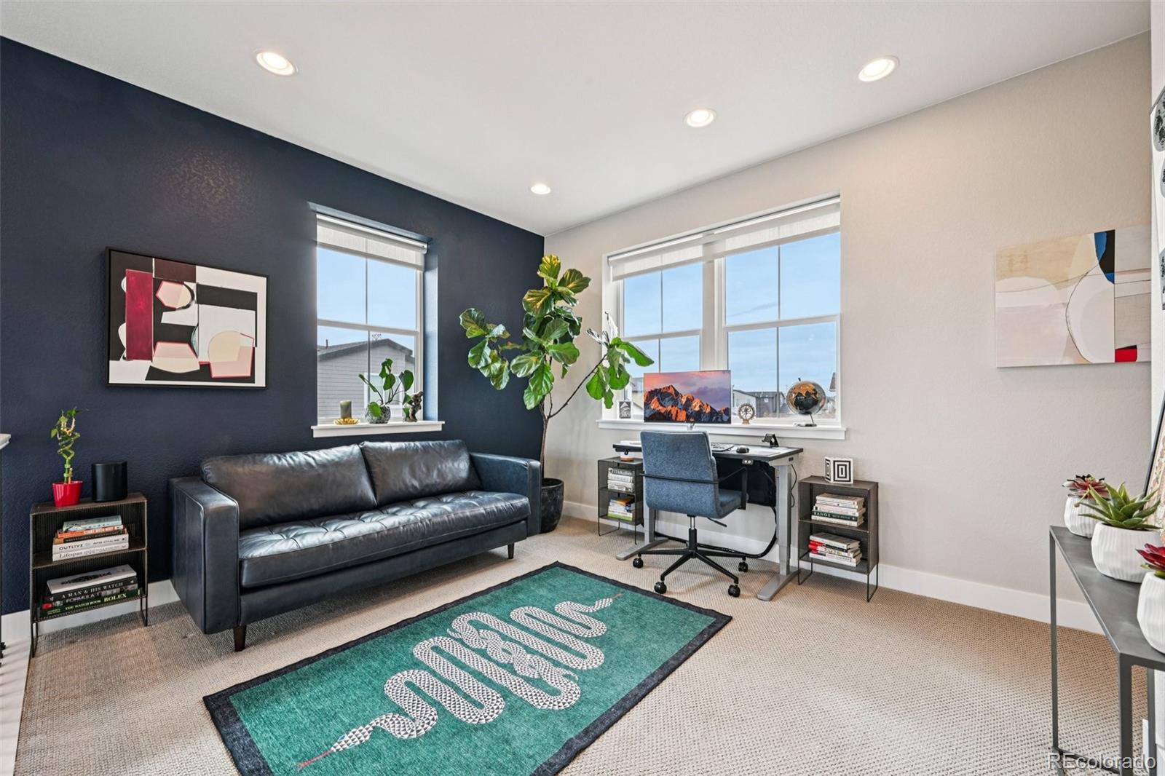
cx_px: 582
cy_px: 388
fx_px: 453
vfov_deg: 81.2
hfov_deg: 104.3
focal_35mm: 14
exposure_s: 1/15
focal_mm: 14
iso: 200
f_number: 11
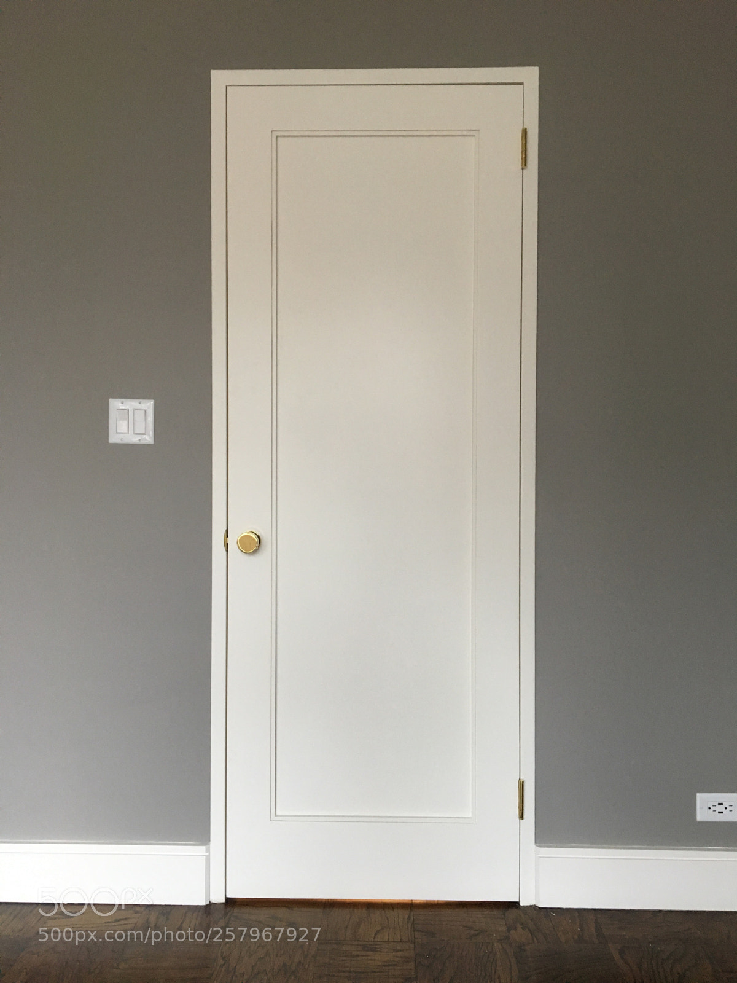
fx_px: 823
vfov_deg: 61.7
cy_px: 492
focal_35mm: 29
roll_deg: +0.0
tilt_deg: -0.1
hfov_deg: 48.2
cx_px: 368
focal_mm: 4.15
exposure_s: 1/30
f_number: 2.2
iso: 100
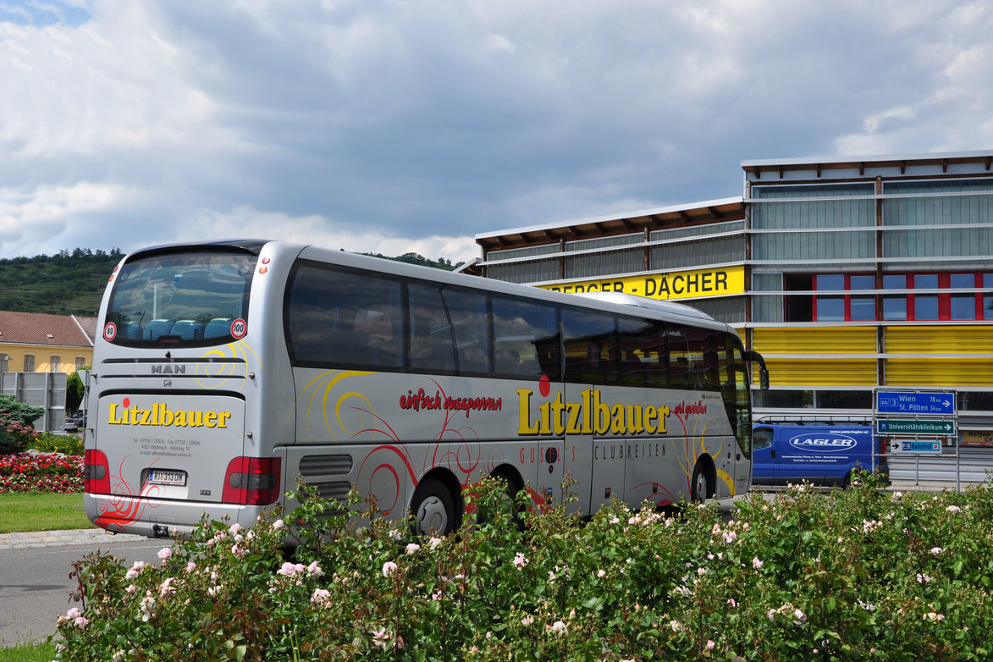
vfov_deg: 29.2
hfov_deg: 42.7
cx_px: 496
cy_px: 331
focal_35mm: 46
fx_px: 1269
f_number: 9
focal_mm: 30
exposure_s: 1/320
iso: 200
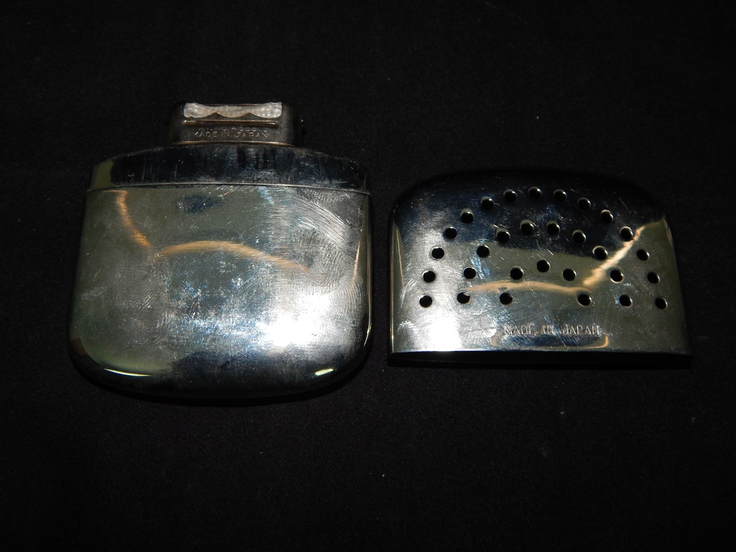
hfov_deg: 55.4
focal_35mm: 33
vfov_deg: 42.9
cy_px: 267
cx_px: 371
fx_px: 702
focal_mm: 5.6
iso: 200
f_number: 6.5
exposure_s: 1/30
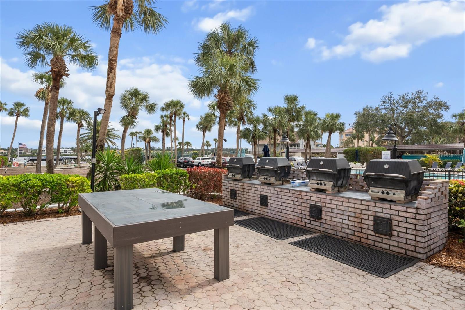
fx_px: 271
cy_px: 155
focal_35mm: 21
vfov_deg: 59.5
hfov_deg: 81.2
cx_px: 232
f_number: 8
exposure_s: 1/500
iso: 250
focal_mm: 21
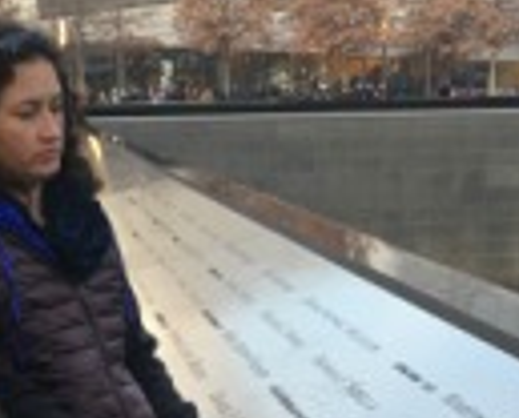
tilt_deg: -14.3
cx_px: 185
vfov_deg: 18.7
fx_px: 1233
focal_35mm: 80
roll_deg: +2.5
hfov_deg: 23.7
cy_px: 426
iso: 40
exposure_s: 1/30
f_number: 2.2
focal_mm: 4.15
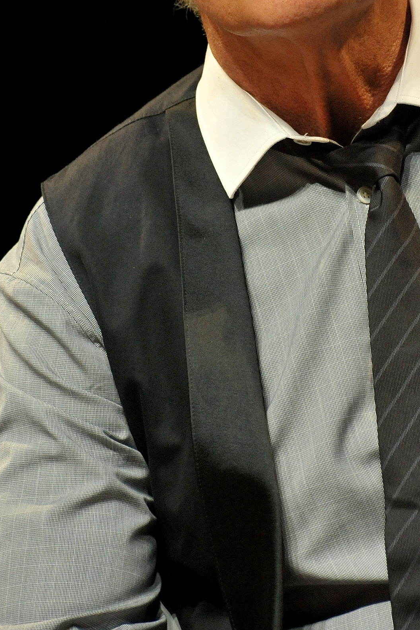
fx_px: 6612
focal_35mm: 378
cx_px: 362
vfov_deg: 5.4
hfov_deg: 3.6
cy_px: 104
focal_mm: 200
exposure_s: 1/200
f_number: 7.1
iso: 2500
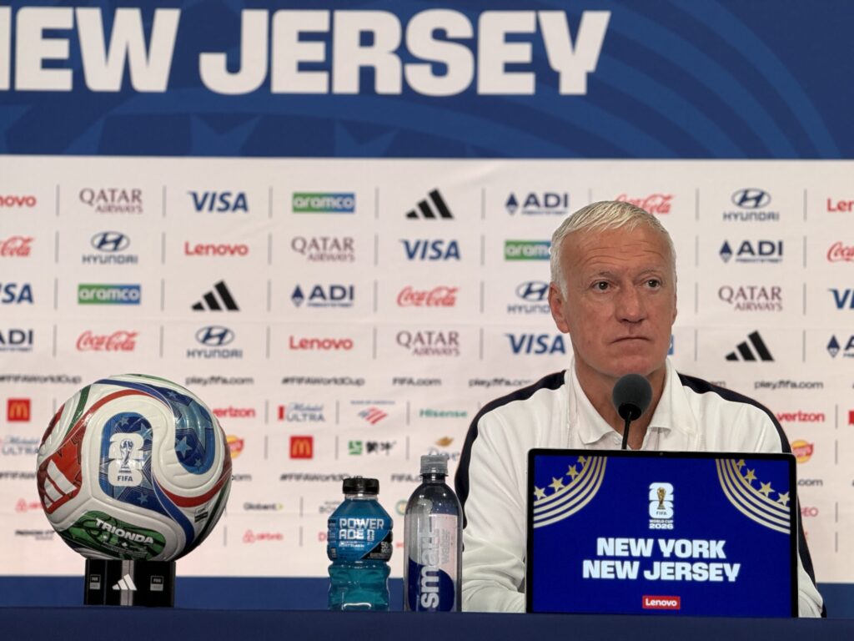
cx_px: 427
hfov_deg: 16.4
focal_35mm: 120
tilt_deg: +4.7
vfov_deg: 12.3
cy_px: 320
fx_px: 2960
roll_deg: -1.0
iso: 80
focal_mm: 15.66
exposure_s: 1/100
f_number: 2.8
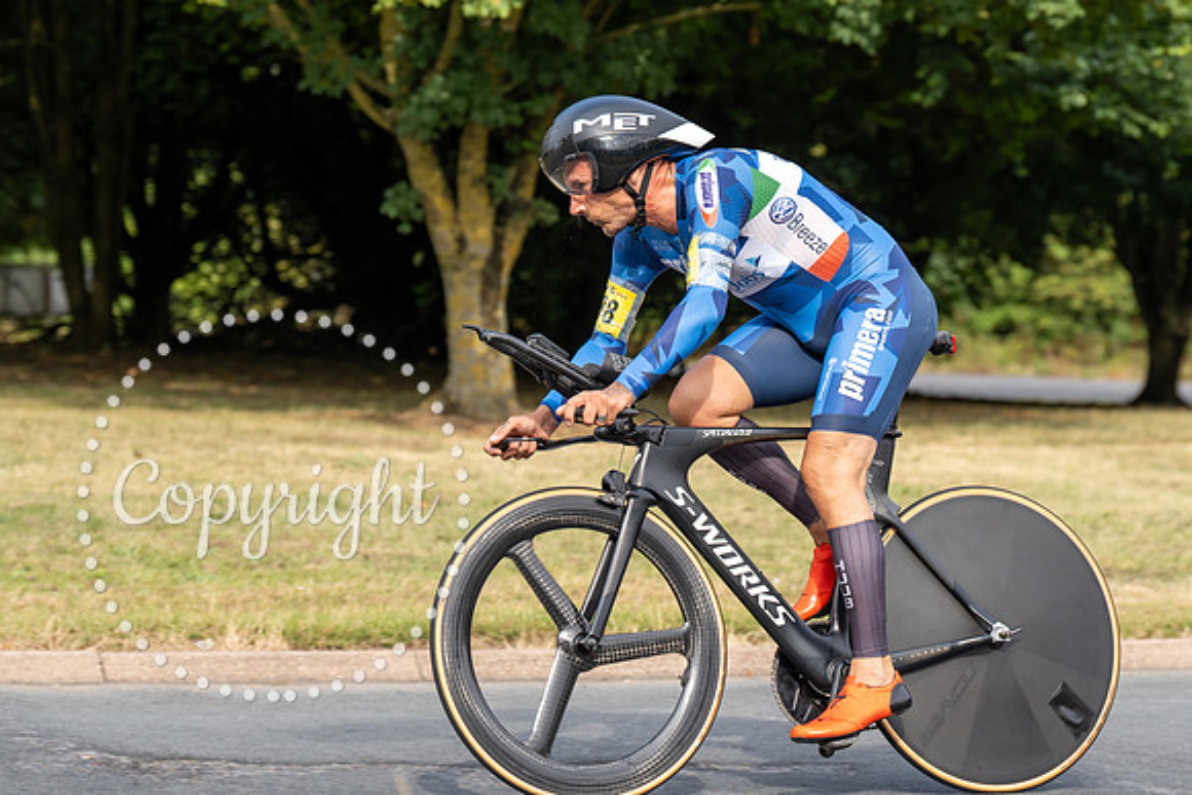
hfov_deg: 15.4
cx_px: 691
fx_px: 4401
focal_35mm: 133
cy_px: 278
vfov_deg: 10.3
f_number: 4
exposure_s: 1/1000
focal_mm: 101
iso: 320
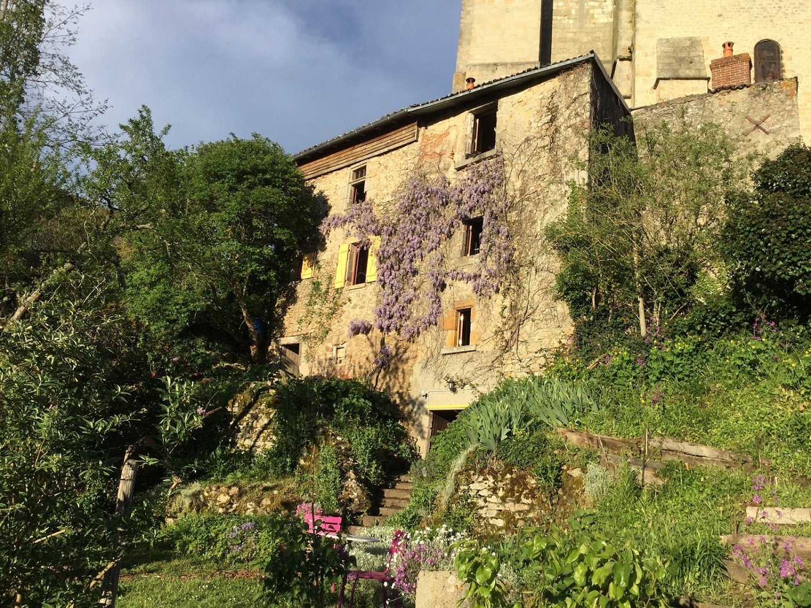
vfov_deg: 45.4
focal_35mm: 31
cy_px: 304
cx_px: 406
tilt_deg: +12.5
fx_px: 726
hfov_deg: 58.4
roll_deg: -4.3
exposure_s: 1/886
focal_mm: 3.3
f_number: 2.4
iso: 25
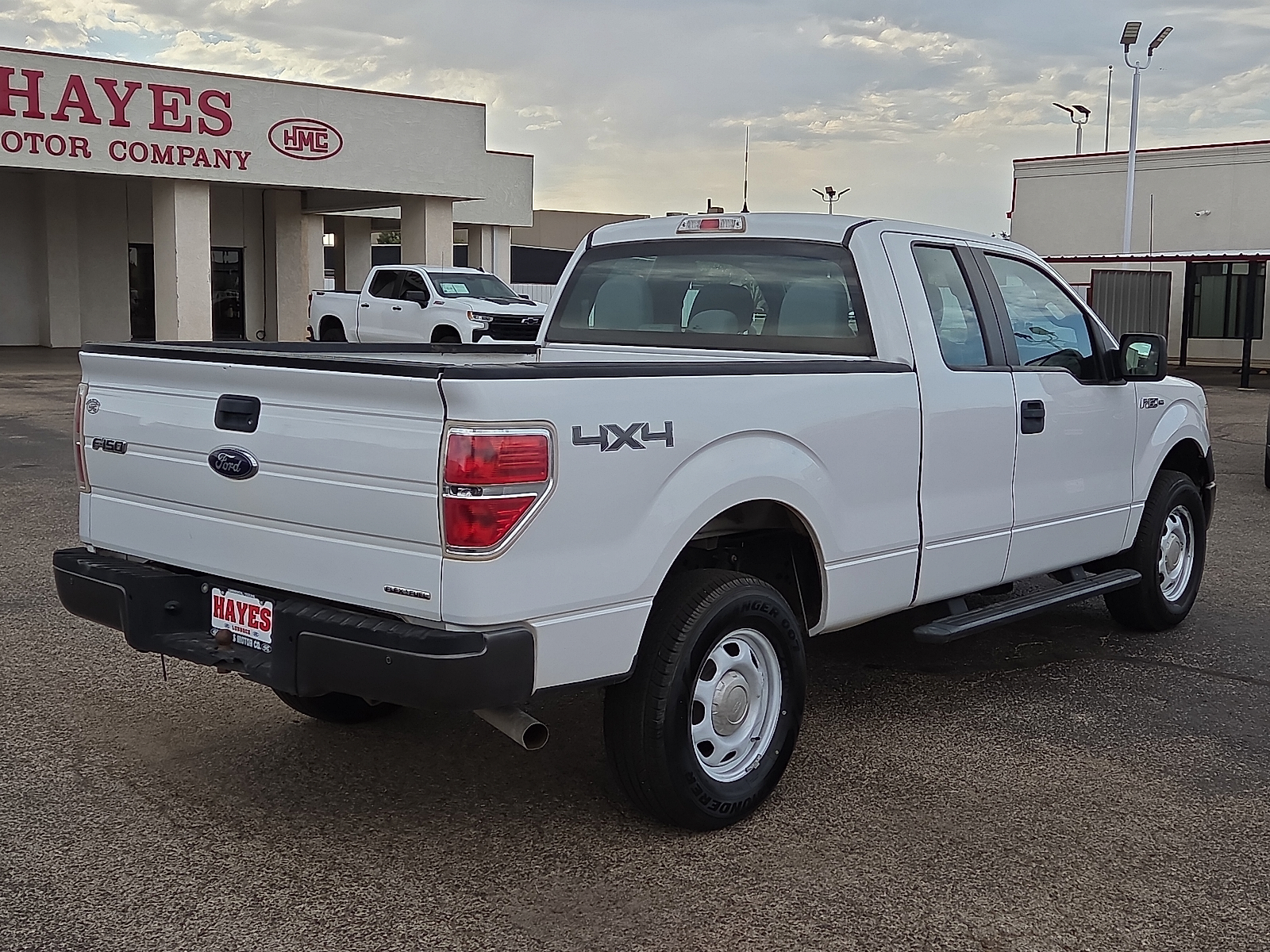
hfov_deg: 46.8
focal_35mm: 40
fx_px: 1468
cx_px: 635
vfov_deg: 36.0
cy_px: 476
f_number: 1.8
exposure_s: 1/769
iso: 25
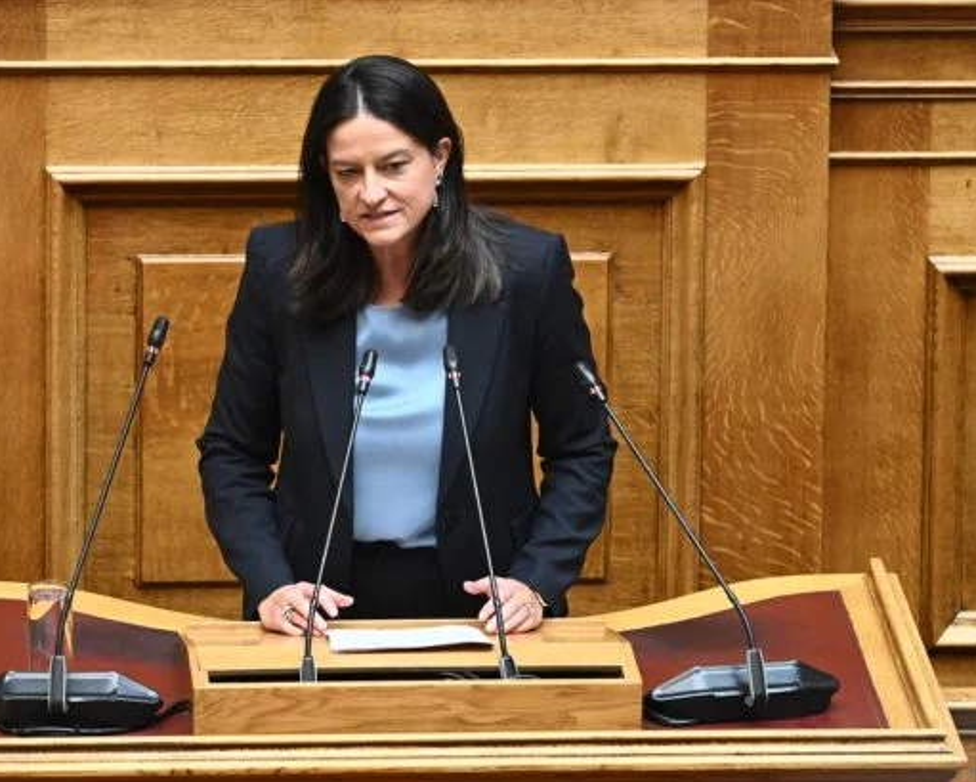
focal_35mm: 397
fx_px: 11470
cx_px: 458
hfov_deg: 4.9
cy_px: 392
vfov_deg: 3.9
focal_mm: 350
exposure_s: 1/200
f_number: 6.3
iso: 4000
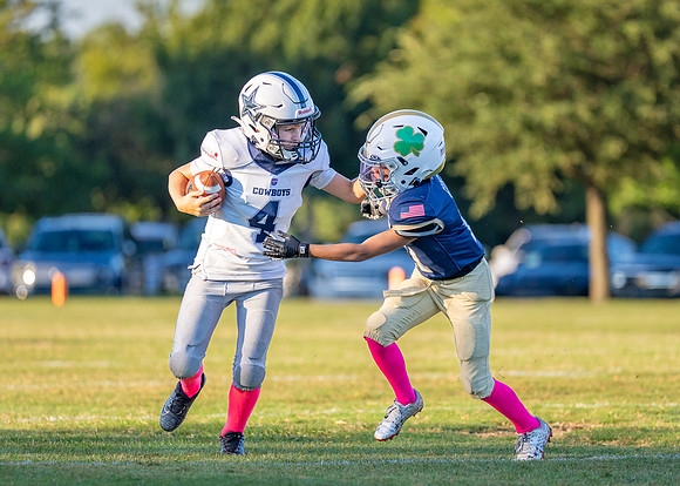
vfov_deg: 4.3
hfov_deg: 6.1
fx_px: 6431
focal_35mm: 333
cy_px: 268
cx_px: 358
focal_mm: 200
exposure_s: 1/2500
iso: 400
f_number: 2.8
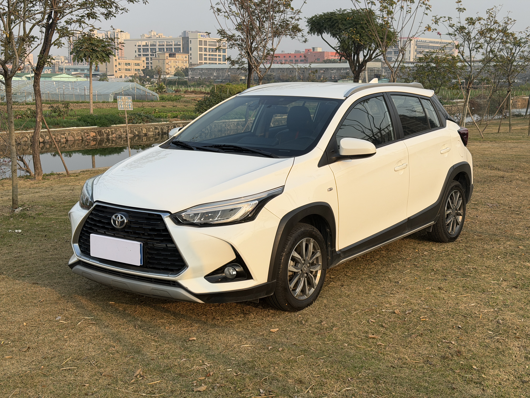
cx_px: 265
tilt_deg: -9.8
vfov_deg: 30.3
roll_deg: -0.6
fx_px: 735
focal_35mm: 48
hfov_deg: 39.7
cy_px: 199
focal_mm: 6.76
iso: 64
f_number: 1.78
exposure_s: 1/2208
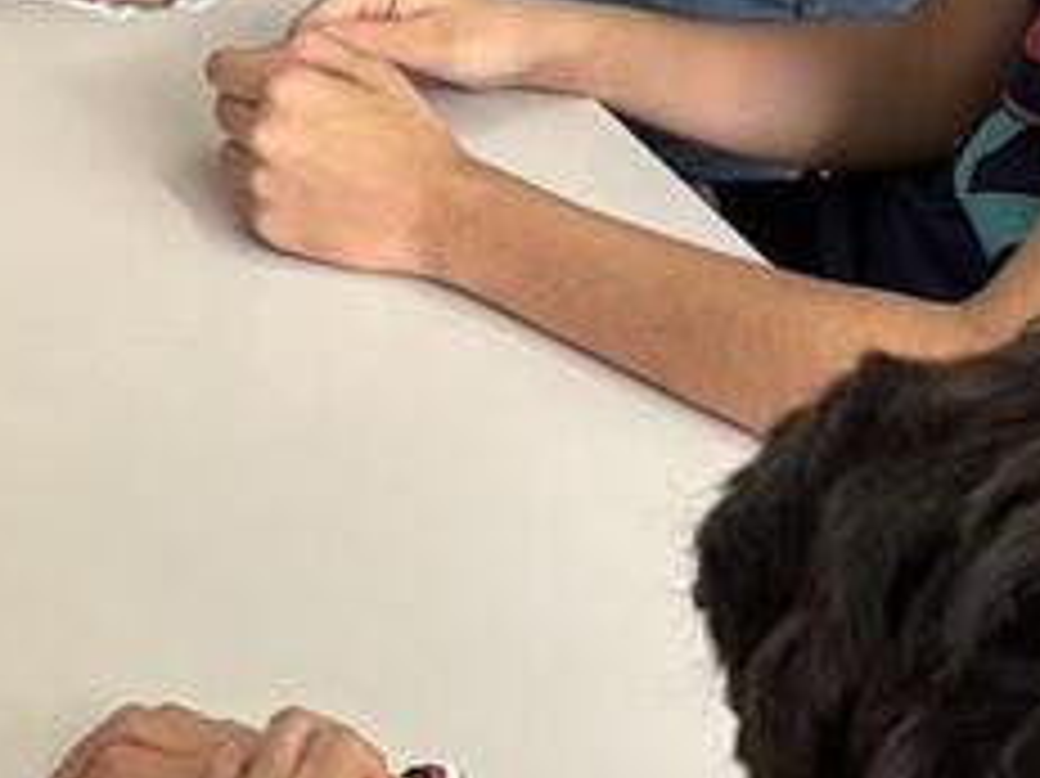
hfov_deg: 14.1
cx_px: -306
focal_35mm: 135
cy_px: 216
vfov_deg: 11.0
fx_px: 4054
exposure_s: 1/60
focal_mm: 5.96
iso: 320
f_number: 1.6
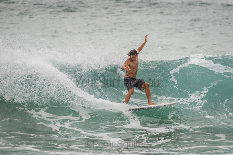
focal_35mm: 500
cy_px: 78
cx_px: 116
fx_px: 3237
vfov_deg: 2.8
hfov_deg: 4.1
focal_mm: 500
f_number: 5.6
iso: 320
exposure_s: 1/2000
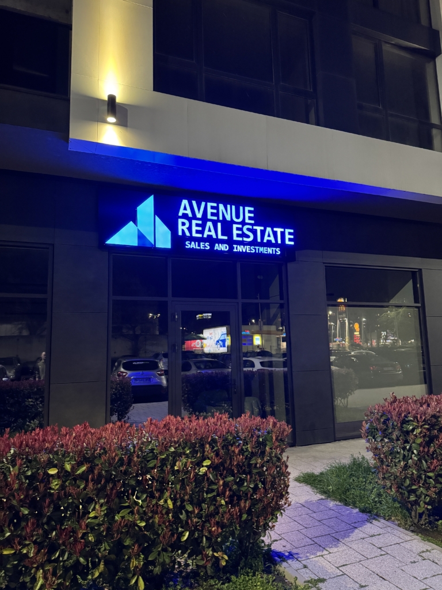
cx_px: 221
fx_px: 409
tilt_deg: +8.6
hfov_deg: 56.8
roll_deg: +1.2
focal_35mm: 24
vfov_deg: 71.6
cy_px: 295
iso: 800
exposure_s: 1/33
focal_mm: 6.76
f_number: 1.78
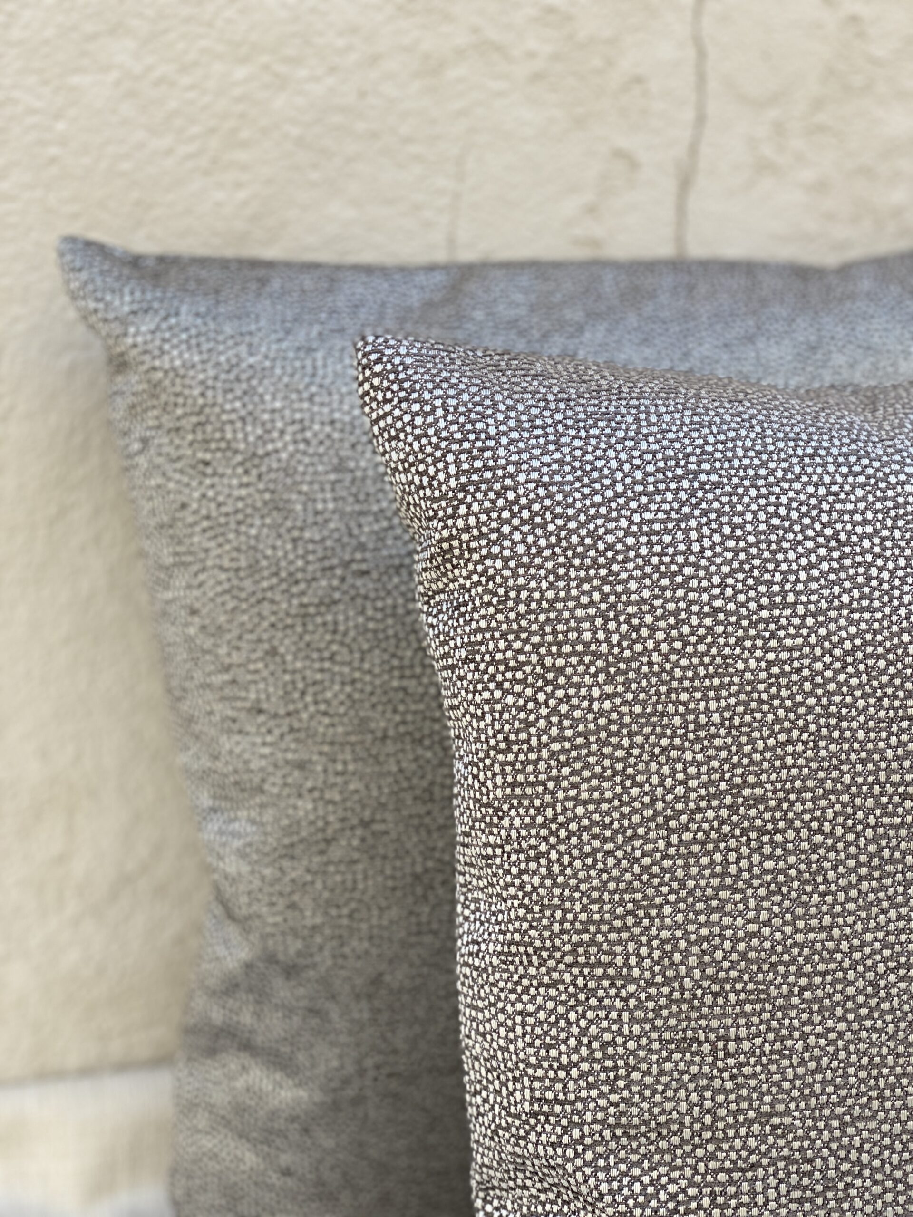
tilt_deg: -19.4
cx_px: 456
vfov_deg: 36.8
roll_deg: -2.8
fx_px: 1829
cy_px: 608
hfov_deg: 28.0
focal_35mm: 52
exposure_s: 1/122
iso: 20
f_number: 2
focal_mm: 6
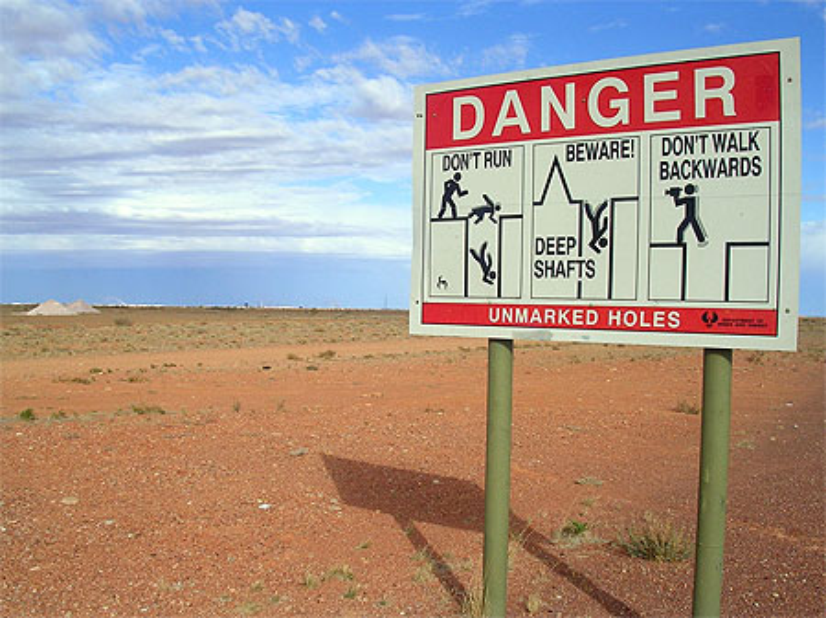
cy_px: 309
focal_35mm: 38
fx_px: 906
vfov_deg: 37.7
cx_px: 413
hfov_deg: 49.0
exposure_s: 1/320
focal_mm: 5.8
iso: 50
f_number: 5.6
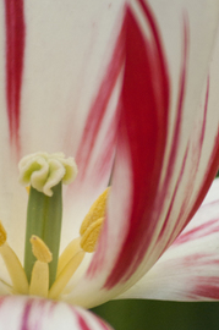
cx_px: 71
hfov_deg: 1.6
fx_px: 7850
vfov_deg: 2.4
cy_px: 240
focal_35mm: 857
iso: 400
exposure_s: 1/320
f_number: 5.6
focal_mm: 280
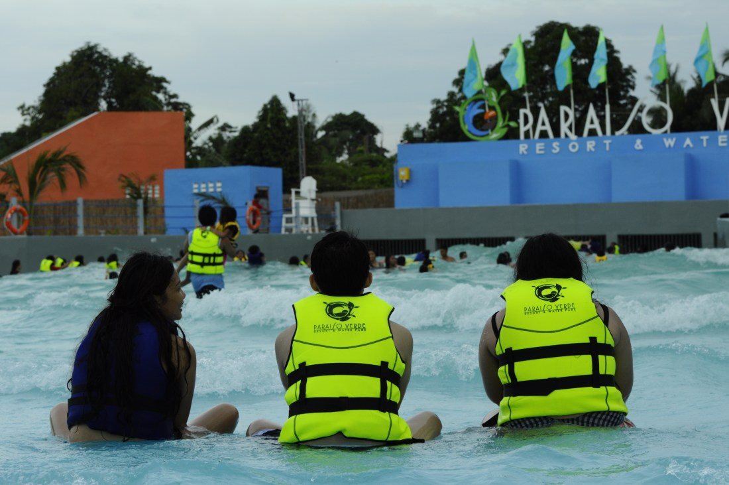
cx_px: 364
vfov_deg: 13.0
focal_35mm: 105
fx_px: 2124
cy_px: 242
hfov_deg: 19.5
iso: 400
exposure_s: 1/500
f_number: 8
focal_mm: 70
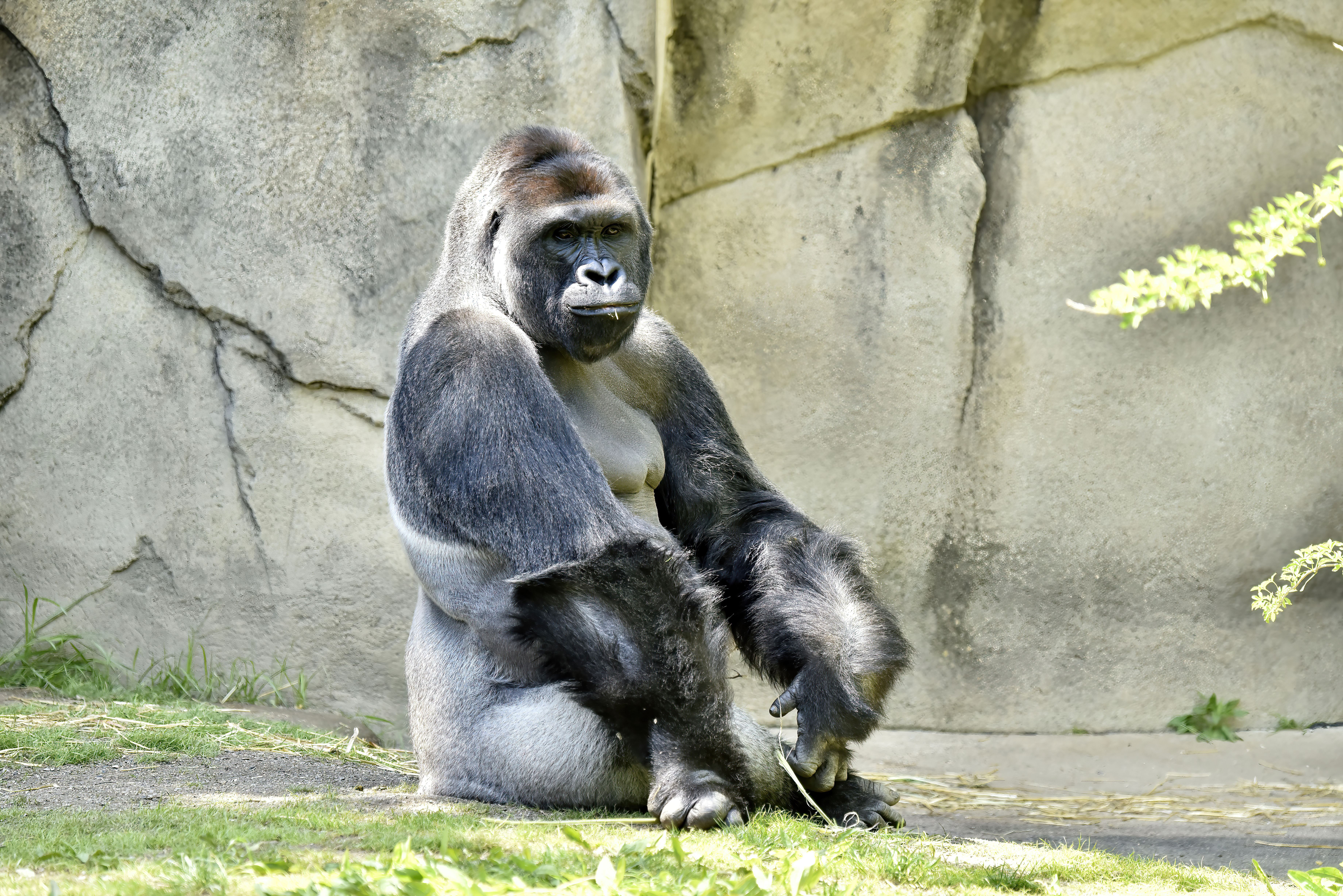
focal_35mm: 250
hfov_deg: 8.2
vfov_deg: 5.5
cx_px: 672
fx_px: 9329
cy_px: 448
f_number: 5.6
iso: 800
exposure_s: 1/500
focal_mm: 250
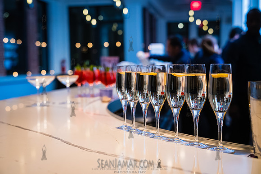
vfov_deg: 27.0
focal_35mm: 50
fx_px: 362
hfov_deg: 39.6
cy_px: 87
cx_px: 130
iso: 12800
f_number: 3.5
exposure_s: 1/320
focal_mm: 50
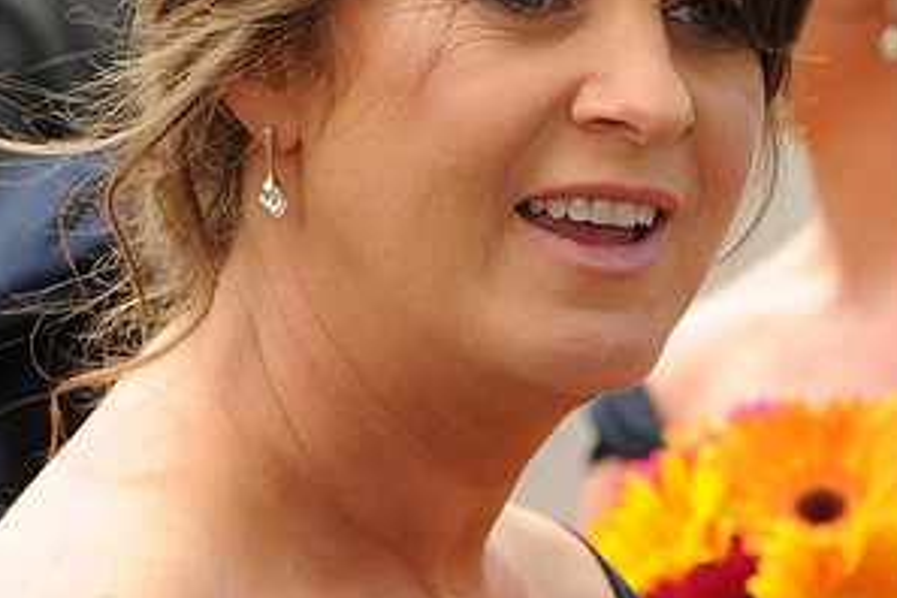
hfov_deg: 8.8
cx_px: 510
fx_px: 5830
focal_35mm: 234
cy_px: 27
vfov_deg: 5.9
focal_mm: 120
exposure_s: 1/200
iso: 400
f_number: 7.1
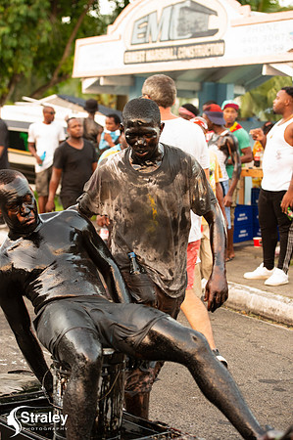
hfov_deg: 17.0
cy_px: 220
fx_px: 979
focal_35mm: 80
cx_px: 146
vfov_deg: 25.4
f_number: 5
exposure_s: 1/200
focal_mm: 80
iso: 3600
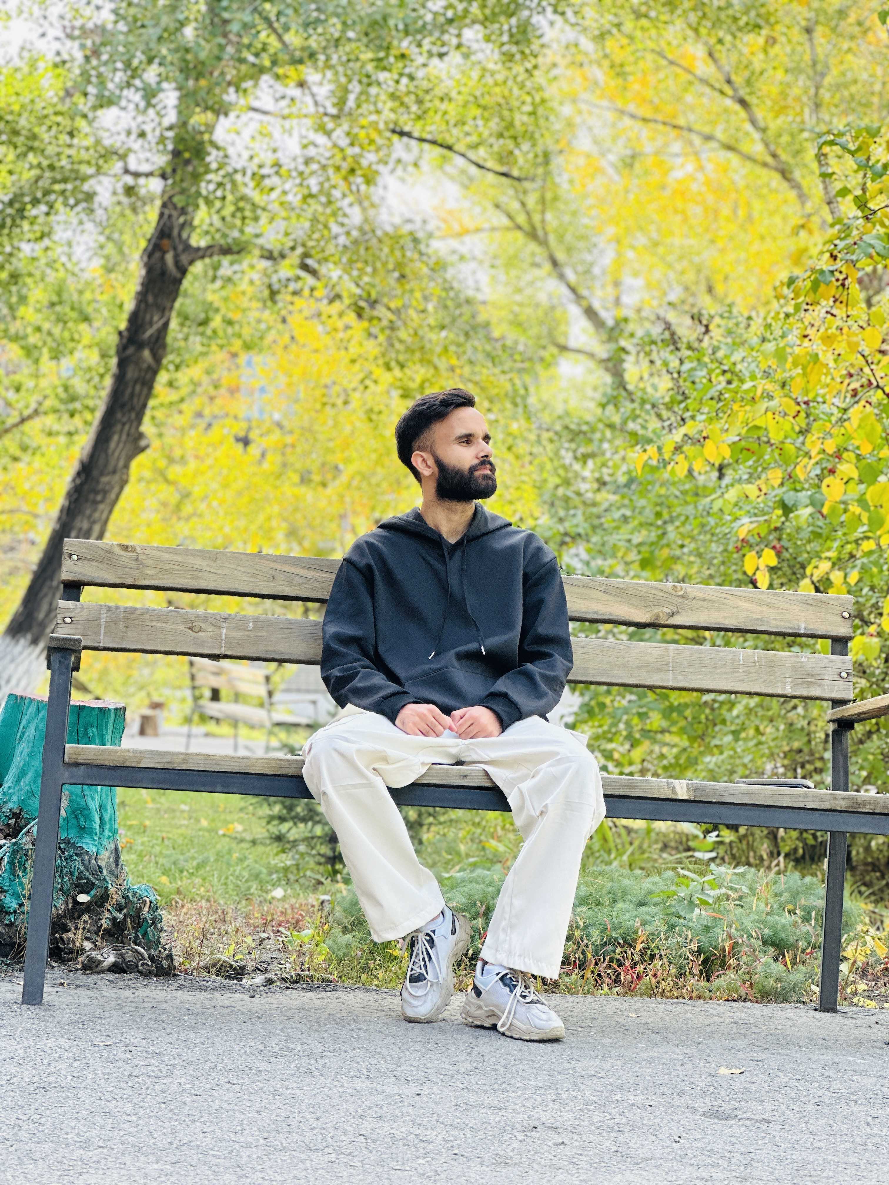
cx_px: 444
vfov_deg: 25.3
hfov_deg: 19.1
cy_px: 592
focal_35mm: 77
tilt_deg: +3.4
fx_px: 2637
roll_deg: -2.6
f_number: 2.8
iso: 50
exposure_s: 1/121
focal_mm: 9
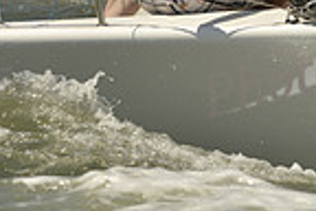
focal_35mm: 847
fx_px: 7434
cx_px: 628
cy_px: -85
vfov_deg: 1.6
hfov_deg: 2.4
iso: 280
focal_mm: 210
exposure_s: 1/1250
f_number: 9
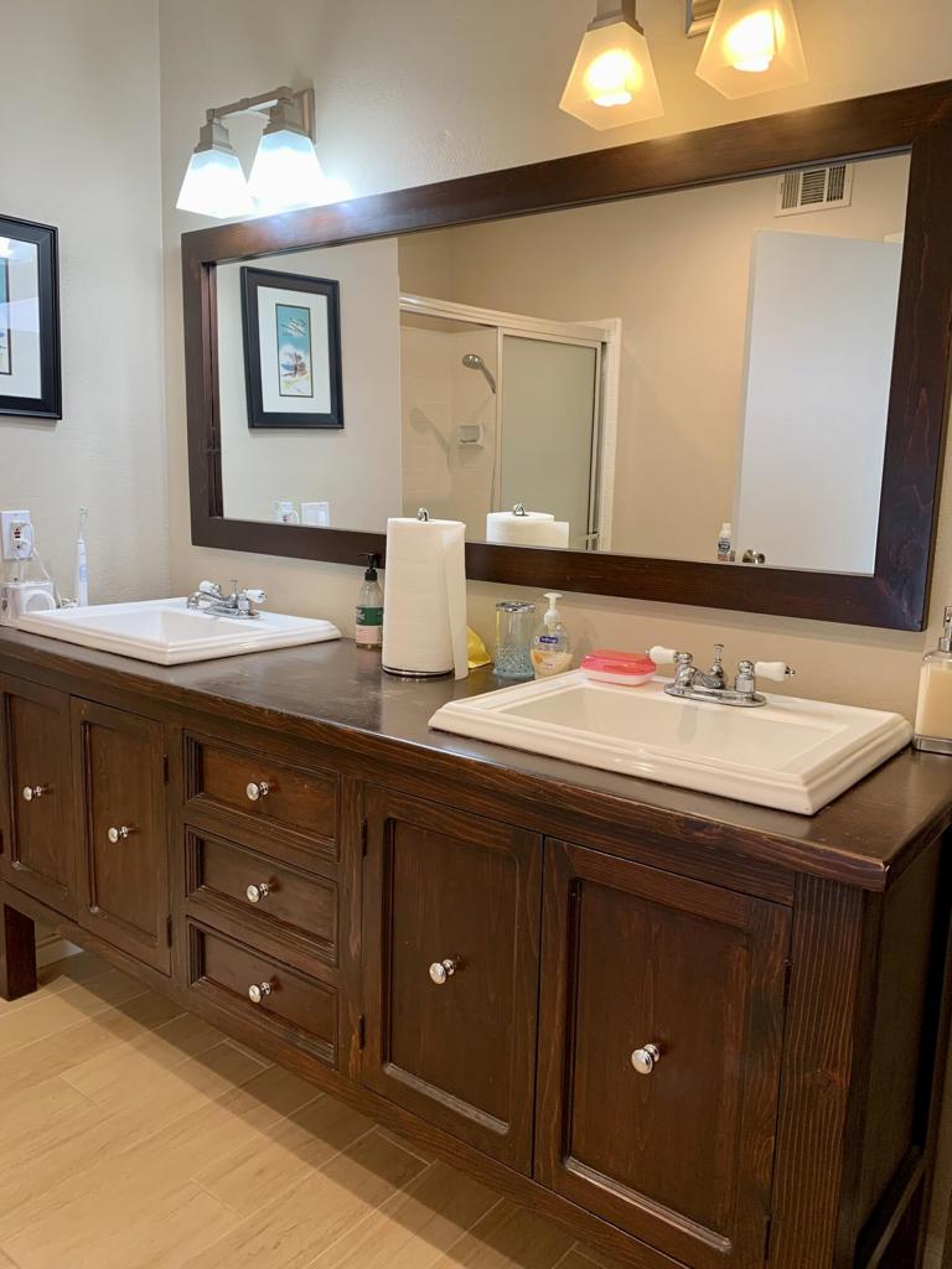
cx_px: 476
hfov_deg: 53.1
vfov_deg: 67.3
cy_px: 634
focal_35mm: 26
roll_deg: -1.8
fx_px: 953
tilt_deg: -8.9
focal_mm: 4.25
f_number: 1.8
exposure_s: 1/60
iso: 64
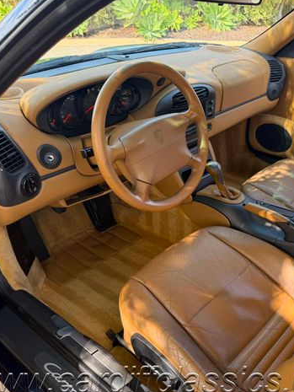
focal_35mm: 33
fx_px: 374
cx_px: 211
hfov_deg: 42.0
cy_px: 199
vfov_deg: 55.3
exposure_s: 1/312
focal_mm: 6.76
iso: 100
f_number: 1.78
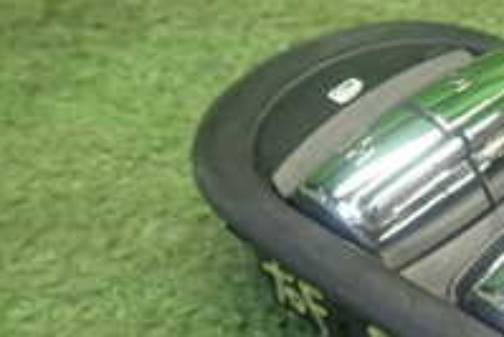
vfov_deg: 14.3
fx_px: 1317
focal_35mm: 94
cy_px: 342
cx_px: 734
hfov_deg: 19.2
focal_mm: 5.4
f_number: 2.3
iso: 200
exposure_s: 1/30
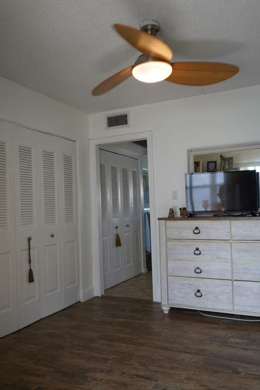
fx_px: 336
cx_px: 130
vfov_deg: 60.3
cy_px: 195
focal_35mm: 31
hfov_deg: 42.3
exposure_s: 1/160
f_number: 4
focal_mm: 31
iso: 320
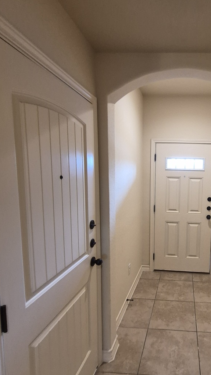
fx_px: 199
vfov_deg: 86.4
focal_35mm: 20
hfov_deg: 51.4
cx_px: 177
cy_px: 204
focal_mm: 1.74
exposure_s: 1/60
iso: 320
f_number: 2.2
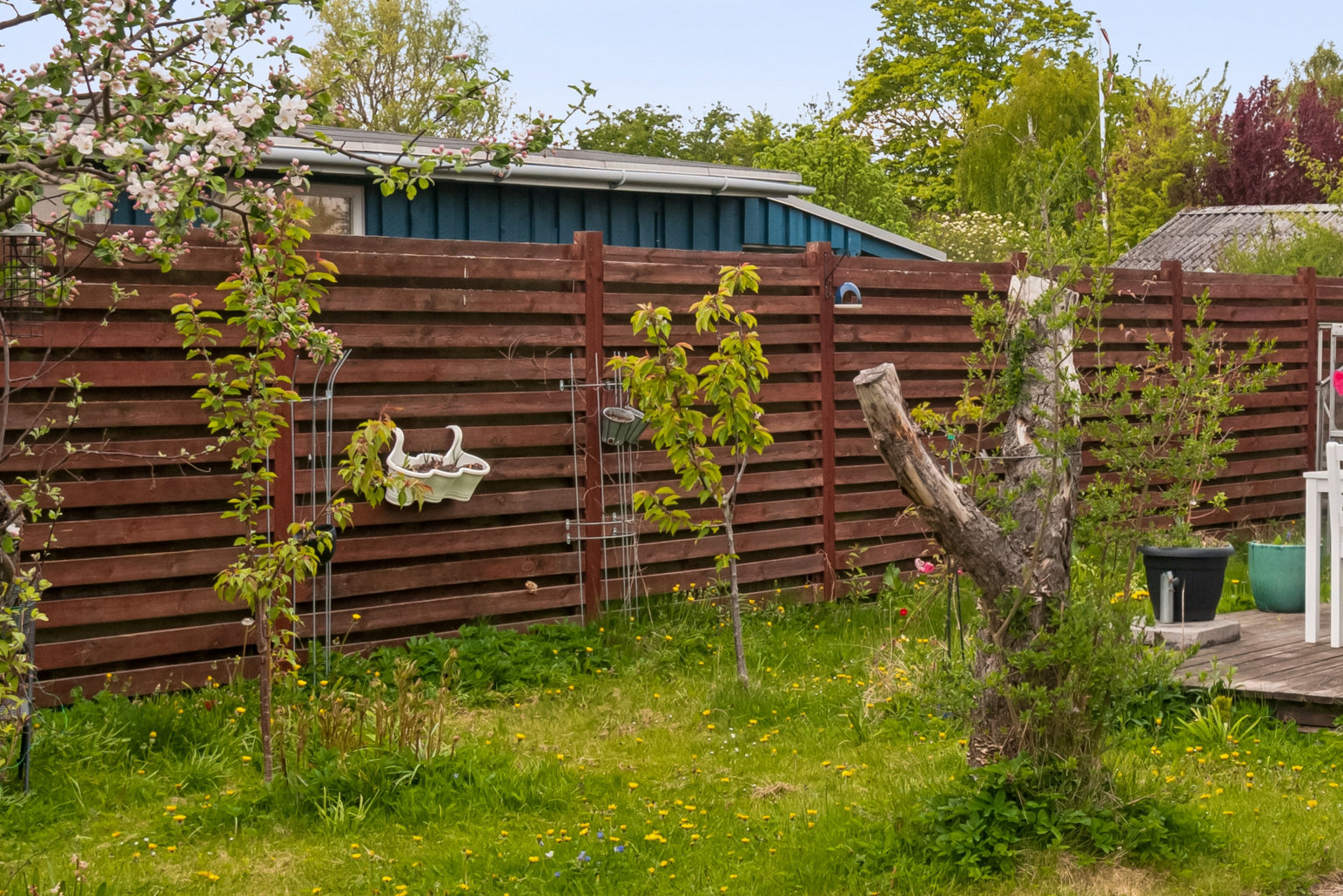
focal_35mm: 70
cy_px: 329
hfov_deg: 27.9
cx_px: 1174
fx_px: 2611
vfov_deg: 19.4
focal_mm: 24
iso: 200
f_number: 10
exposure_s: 1/200
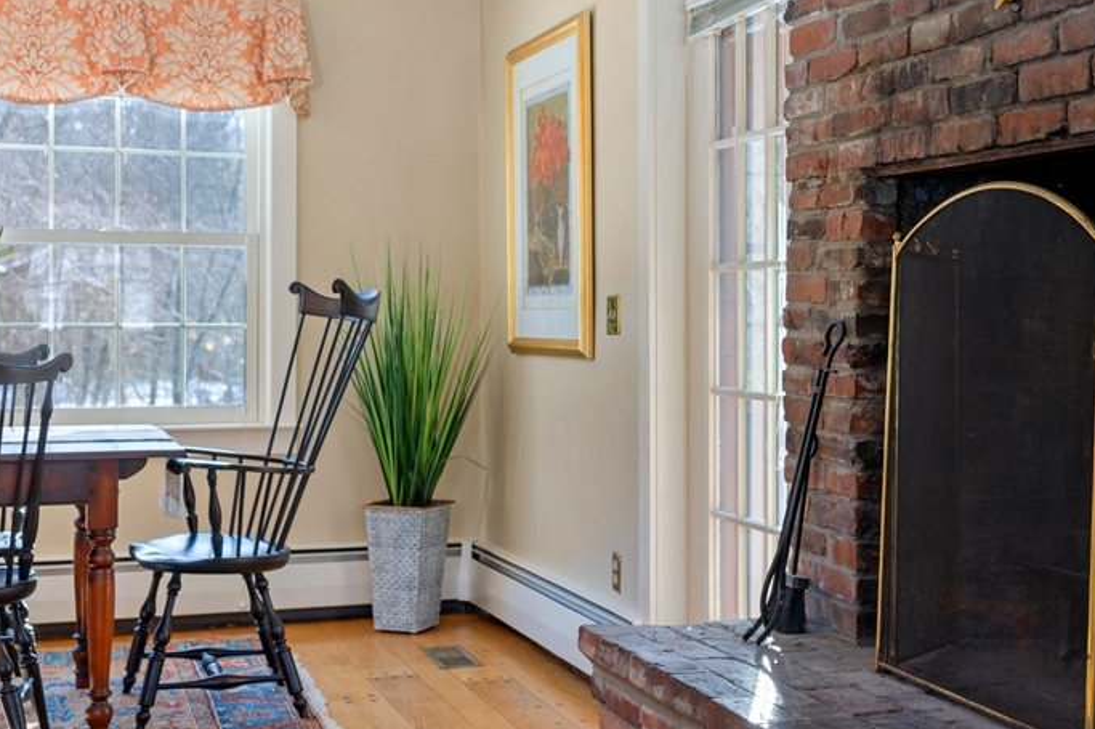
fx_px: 1642
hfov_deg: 36.5
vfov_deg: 25.0
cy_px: 302
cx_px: 734
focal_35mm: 54
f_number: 4.5
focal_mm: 36
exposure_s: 1/5
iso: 400
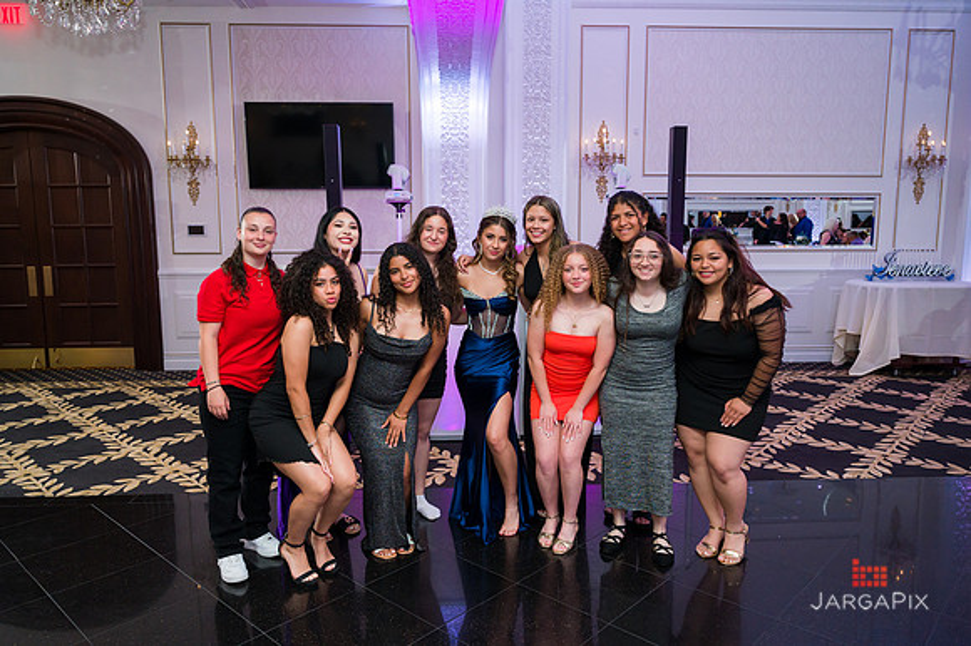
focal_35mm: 26
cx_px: 486
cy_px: 315
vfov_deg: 49.0
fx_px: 709
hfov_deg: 68.8
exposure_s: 1/200
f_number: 3.5
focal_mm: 25.5
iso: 1600
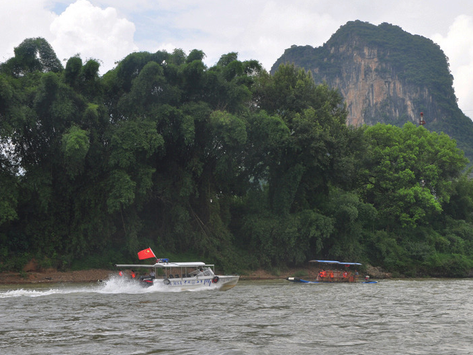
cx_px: 248
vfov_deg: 20.4
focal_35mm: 72
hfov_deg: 27.0
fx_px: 984
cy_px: 177
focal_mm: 44
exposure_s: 1/250
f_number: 10
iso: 220
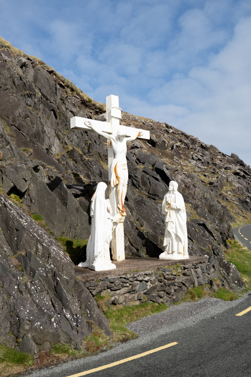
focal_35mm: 34
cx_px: 126
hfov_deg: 38.9
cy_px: 188
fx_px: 356
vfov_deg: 55.8
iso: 100
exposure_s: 1/640
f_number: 5.6
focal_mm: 12.51
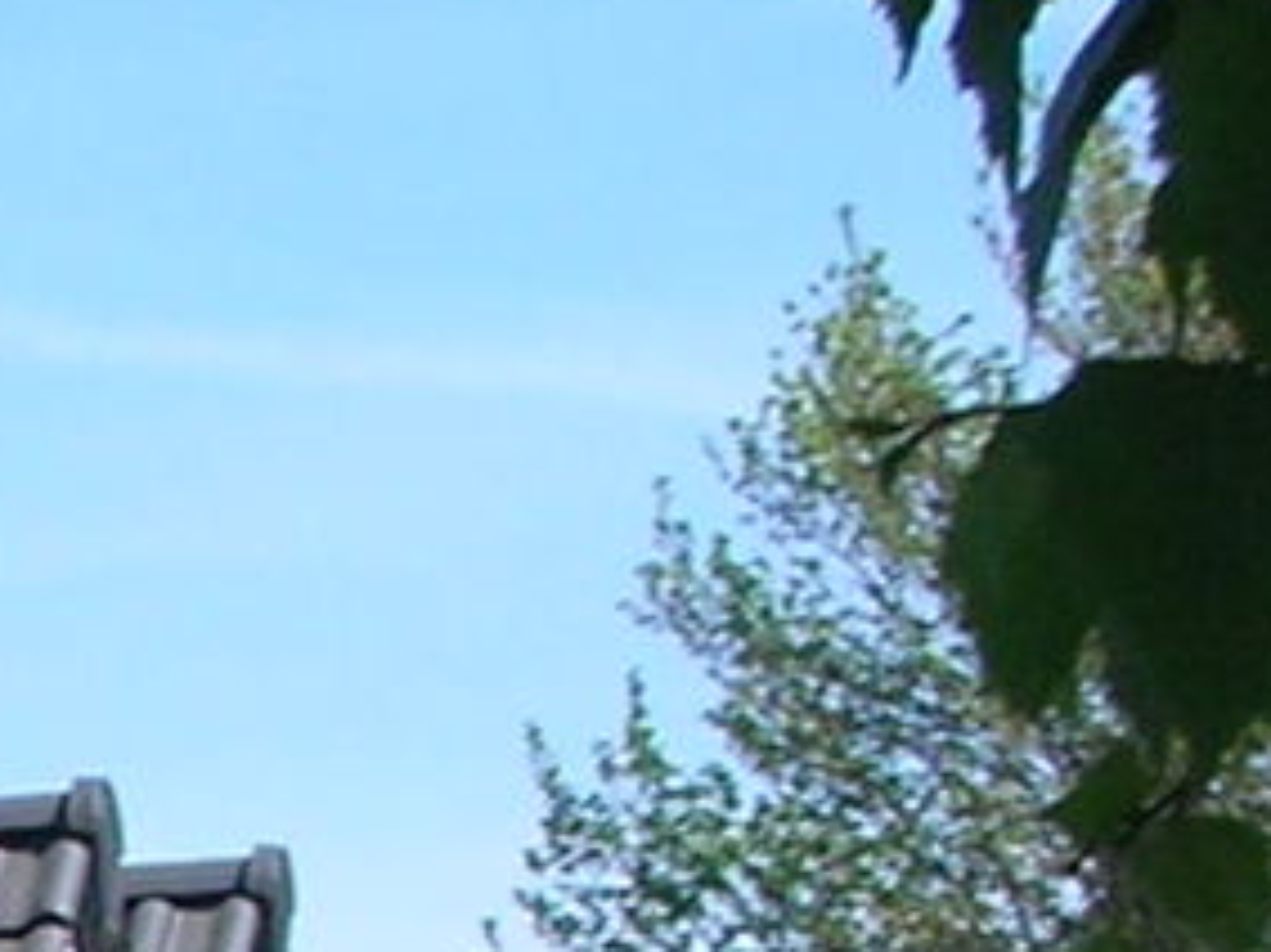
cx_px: -2223
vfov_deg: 5.7
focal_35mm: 253
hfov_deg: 7.2
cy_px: 1837
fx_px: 9285
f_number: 8.5
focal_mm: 5.8
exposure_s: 1/64
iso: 50
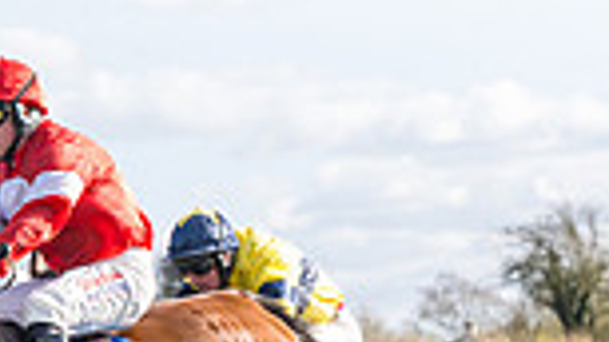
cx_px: 6
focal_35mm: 360
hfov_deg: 6.0
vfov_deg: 3.4
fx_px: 5812
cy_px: 448
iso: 400
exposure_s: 1/1600
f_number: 4
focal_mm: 70
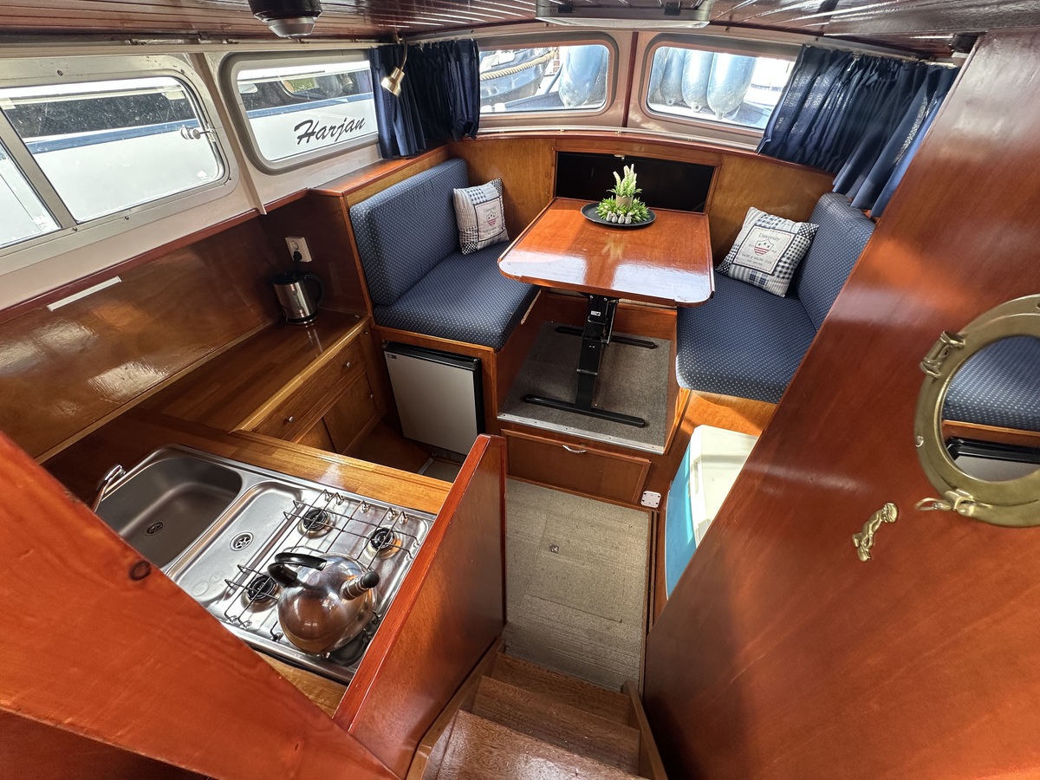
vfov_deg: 85.7
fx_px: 421
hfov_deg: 102.1
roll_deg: -0.6
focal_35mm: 14
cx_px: 520
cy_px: 390
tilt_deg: -38.9
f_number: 2.2
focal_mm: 2.22
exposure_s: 1/99
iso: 160
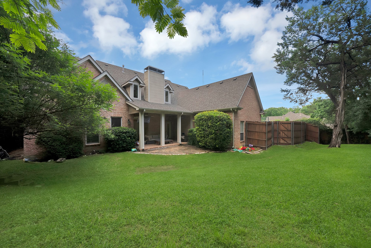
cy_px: 124
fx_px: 124
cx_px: 186
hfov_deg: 112.6
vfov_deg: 90.1
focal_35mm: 12
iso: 640
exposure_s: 1/250
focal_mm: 12
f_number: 9
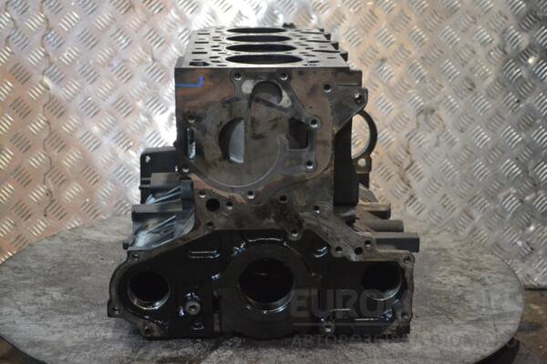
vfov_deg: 22.6
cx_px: 274
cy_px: 182
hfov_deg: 33.4
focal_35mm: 60
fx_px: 912
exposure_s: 1/125
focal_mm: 40
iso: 3200
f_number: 5.3
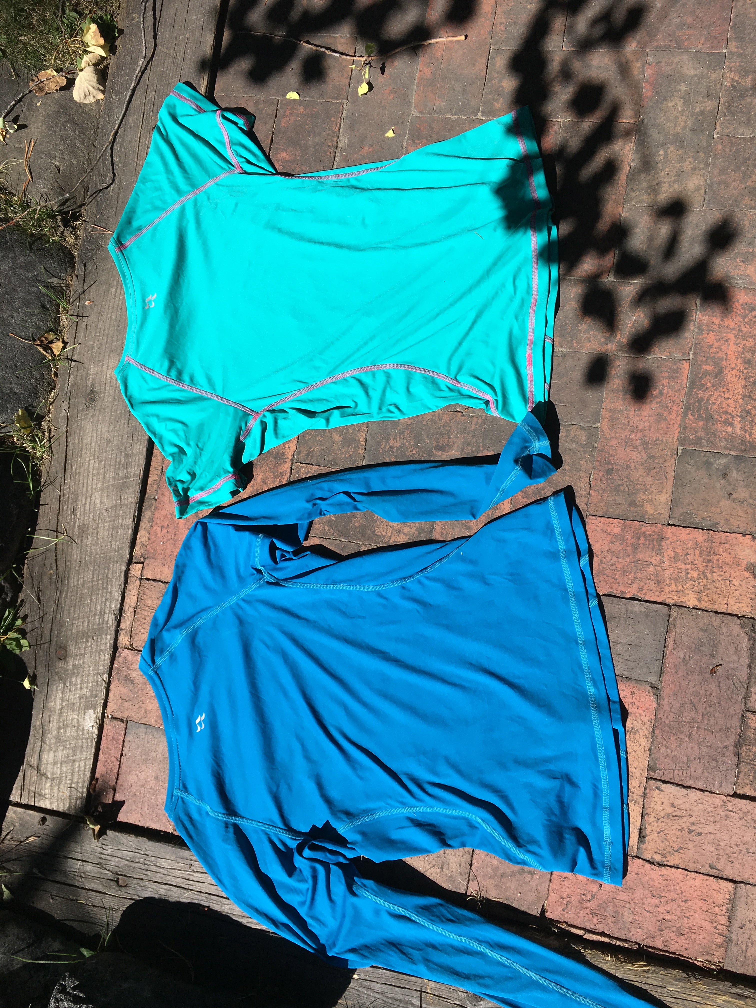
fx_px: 844
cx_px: 378
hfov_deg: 48.2
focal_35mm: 29
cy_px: 504
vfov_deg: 61.7
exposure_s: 1/1637
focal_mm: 4.15
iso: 25
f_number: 2.2
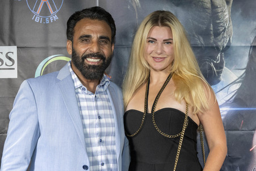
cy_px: 86
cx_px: 128
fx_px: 341
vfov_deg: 28.0
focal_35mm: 48
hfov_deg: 41.1
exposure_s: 1/200
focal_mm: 48
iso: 800
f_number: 5.6
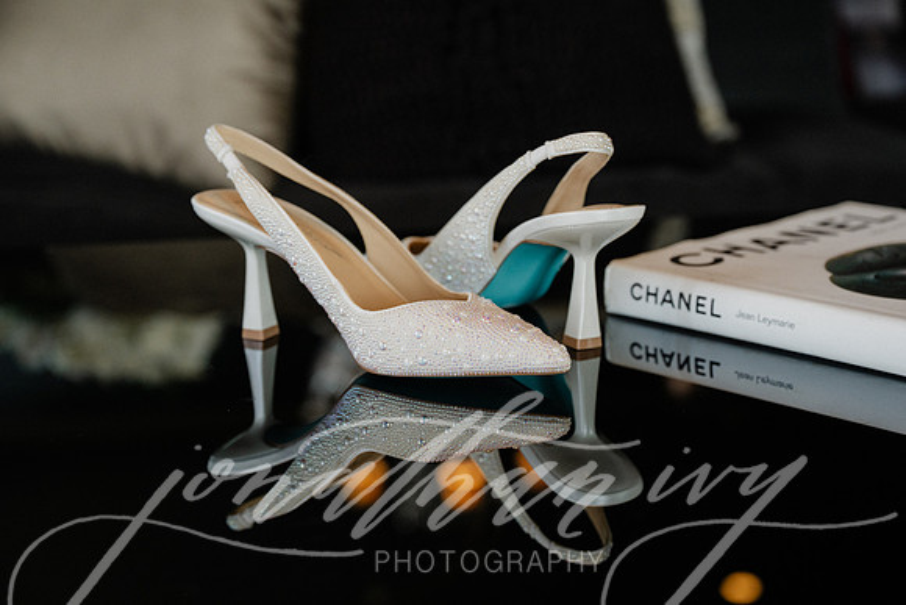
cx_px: 453
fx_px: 1636
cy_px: 302
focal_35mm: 65
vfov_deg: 20.9
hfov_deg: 31.0
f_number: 4
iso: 1800
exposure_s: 1/320
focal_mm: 65
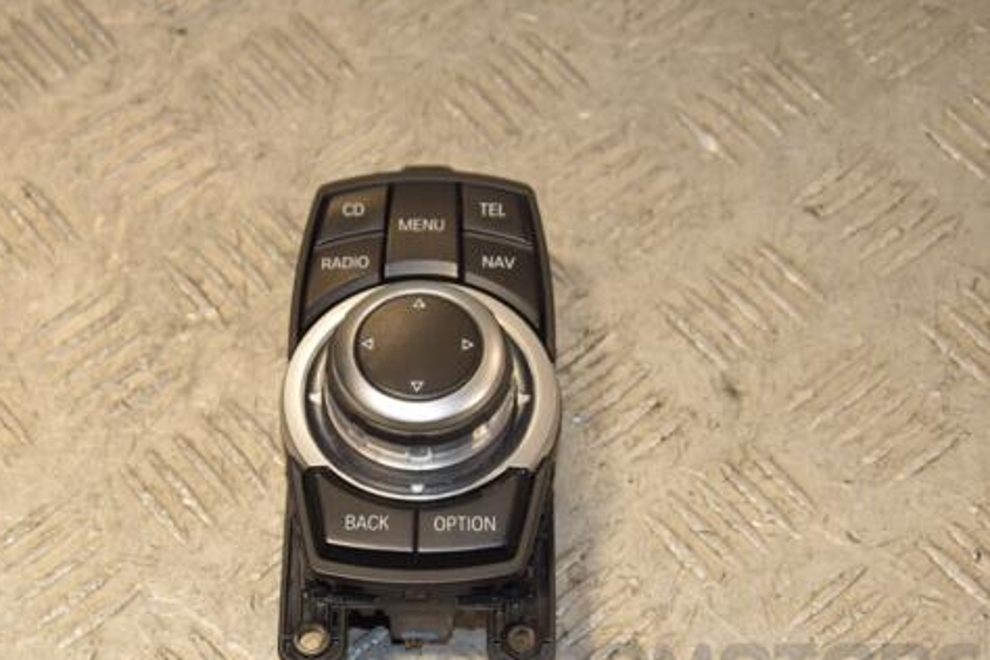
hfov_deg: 21.4
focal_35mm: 95
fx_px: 2612
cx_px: 397
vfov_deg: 14.4
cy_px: 397
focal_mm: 50
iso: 800
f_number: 7.1
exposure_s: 1/200
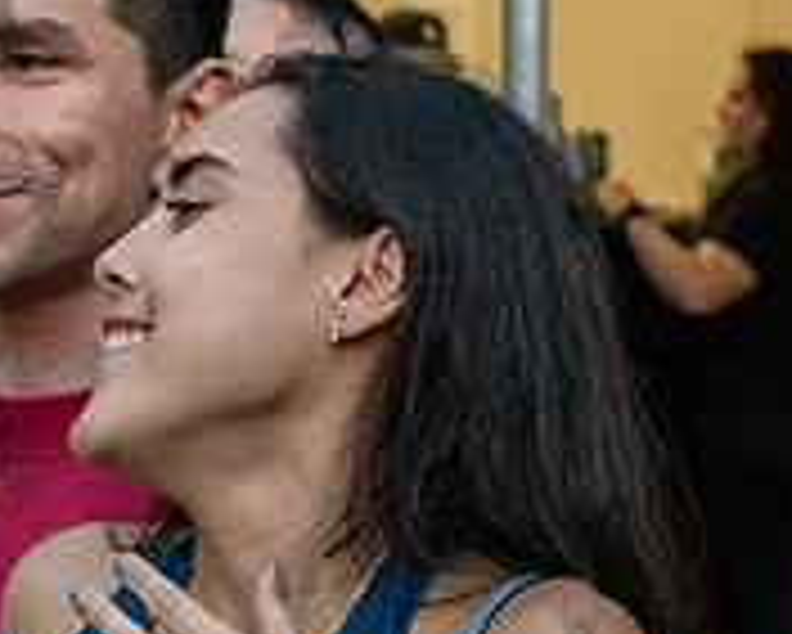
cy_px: 420
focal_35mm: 179
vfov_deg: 8.6
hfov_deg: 10.7
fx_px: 4198
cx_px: -4
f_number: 5.6
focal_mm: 58
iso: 2500
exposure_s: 1/500
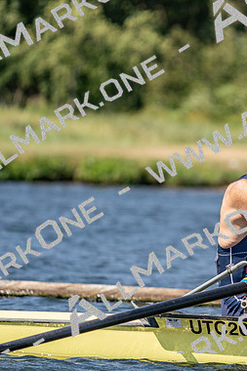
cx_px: 267
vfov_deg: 4.2
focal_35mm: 495
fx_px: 5099
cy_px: 186
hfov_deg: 2.8
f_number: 6.3
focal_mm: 324
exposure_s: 1/2000
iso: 320
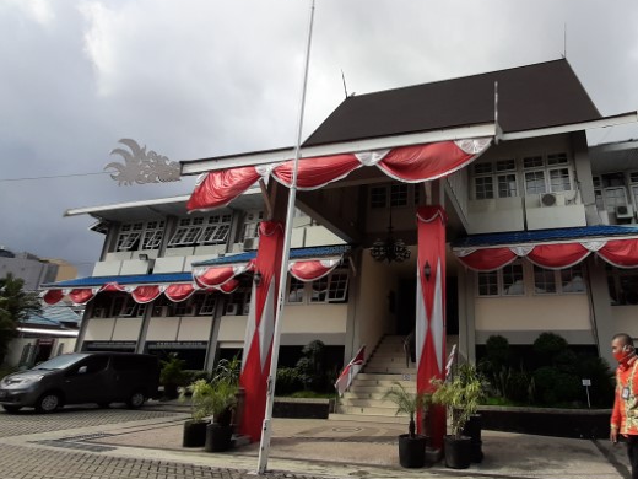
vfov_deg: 65.9
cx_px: 411
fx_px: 369
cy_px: 252
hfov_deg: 79.7
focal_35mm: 20
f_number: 2.2
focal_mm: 1.42
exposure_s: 1/1344
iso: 40
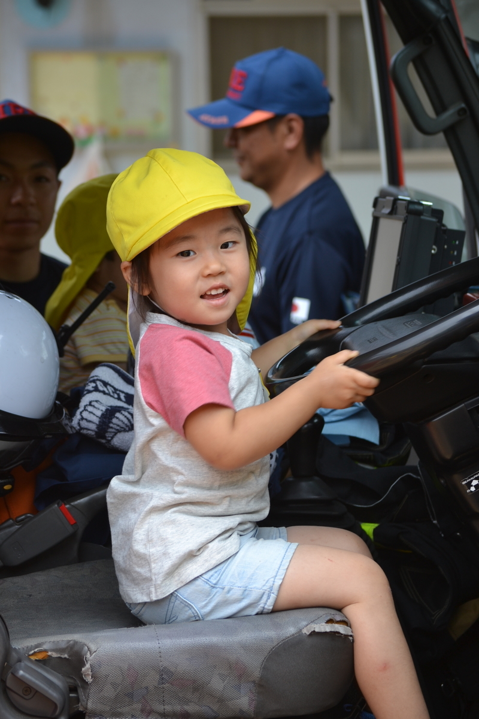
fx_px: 2544
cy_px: 360
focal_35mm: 128
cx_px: 240
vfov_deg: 16.1
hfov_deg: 10.8
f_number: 5.6
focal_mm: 85
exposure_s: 1/125
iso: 110
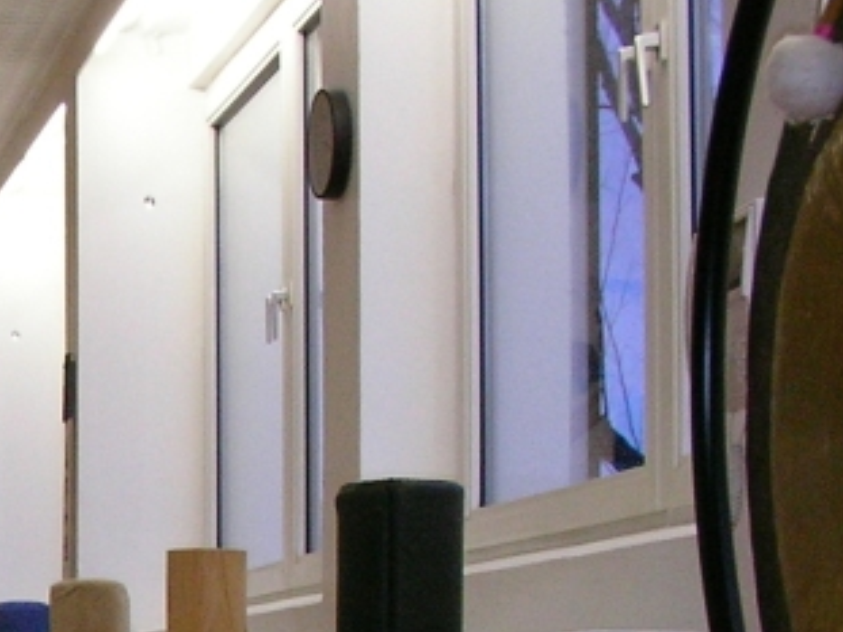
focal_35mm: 122
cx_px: -398
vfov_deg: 11.9
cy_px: 719
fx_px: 2970
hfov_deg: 15.0
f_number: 3.5
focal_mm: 5.8
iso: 139
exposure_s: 1/30
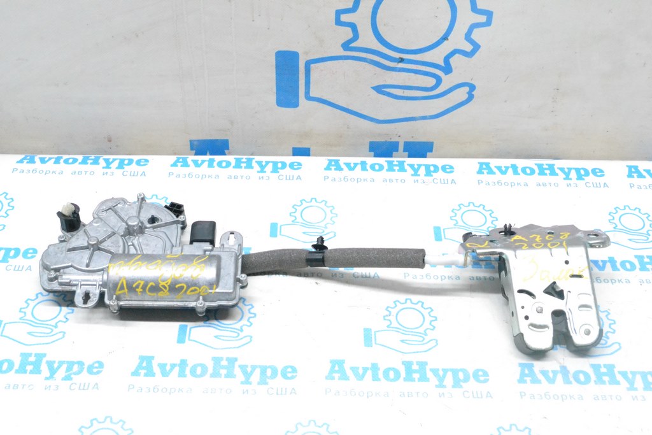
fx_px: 869
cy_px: 218
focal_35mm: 48
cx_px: 326
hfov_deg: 41.1
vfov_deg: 28.1
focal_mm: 32
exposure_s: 1/125
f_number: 10
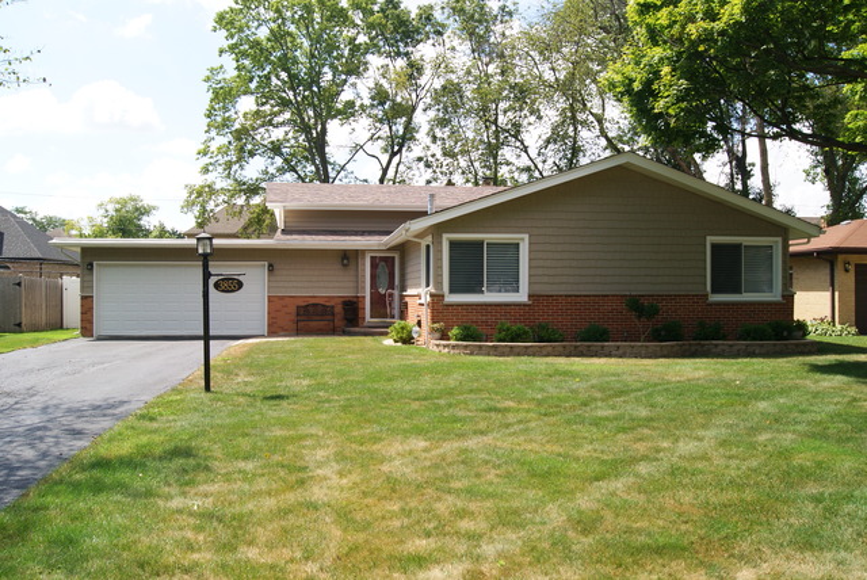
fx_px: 795
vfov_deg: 40.0
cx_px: 434
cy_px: 290
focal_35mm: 33
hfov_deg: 57.2
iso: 100
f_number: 10
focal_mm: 22
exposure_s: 1/160
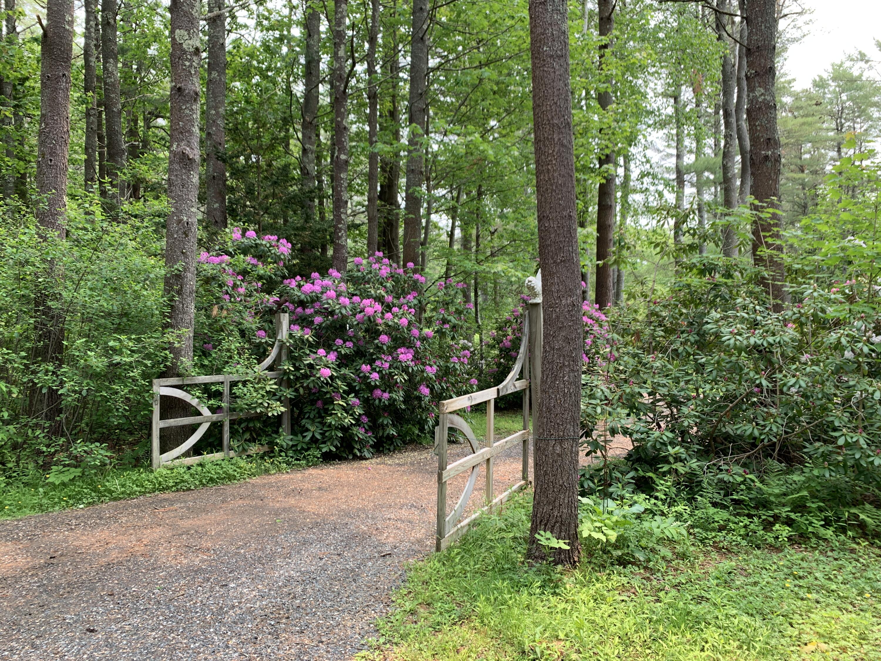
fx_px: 662
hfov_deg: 67.3
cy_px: 330
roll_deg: +0.7
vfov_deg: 53.1
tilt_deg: +1.5
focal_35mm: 26
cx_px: 440
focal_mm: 4.25
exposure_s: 1/156
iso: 25
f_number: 1.8
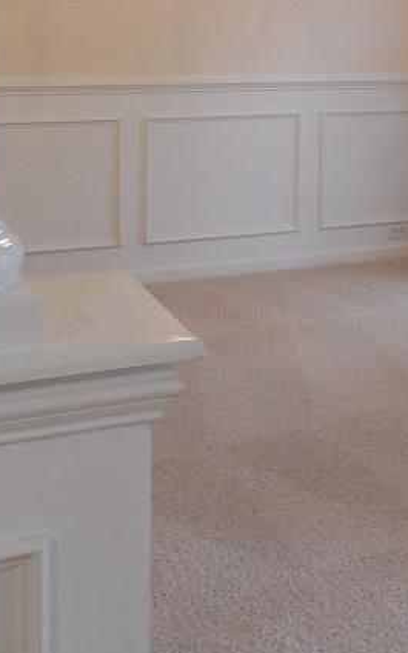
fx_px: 1139
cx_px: 474
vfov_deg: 30.6
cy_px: 72
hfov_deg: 19.3
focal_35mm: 64
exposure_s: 1/30
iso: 320
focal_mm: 4.5
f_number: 3.3
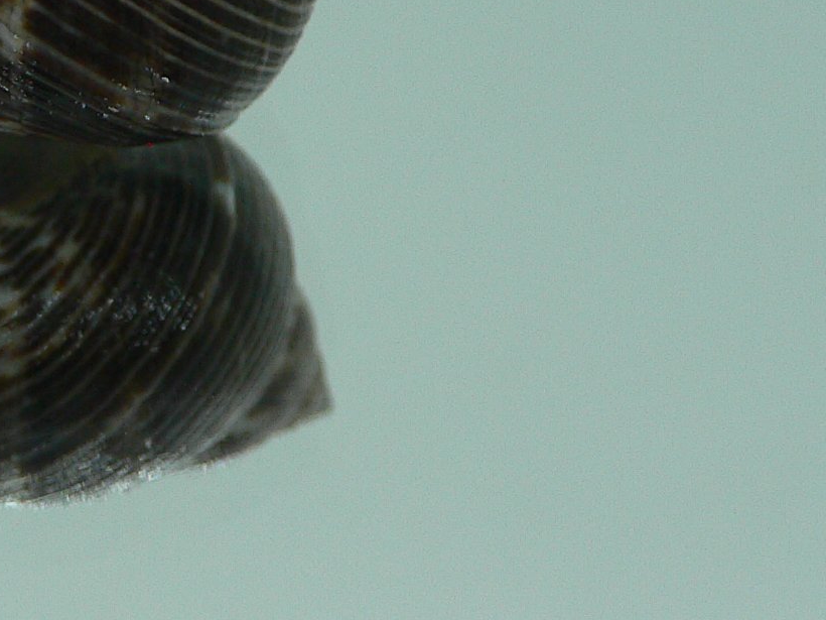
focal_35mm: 86
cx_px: 36
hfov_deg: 22.1
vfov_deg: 16.8
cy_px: -5
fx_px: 2052
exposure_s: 1/60
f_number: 2.8
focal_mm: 4.6
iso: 100
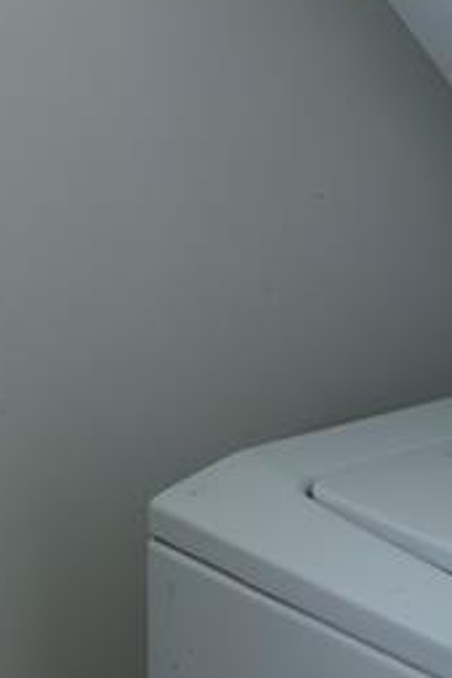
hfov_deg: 7.9
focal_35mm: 174
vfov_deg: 11.4
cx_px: 300
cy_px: -308
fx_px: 3277
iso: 2800
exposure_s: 1/640
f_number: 4
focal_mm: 37
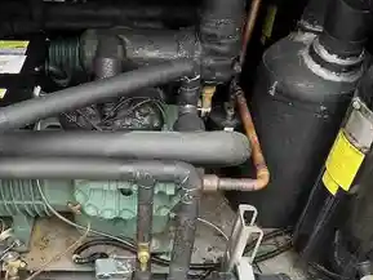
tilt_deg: -44.2
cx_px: 133
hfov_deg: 50.7
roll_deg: -1.7
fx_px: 388
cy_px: 182
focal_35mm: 36
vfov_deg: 39.3
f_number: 1.6
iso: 640
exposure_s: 1/36
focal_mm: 5.1
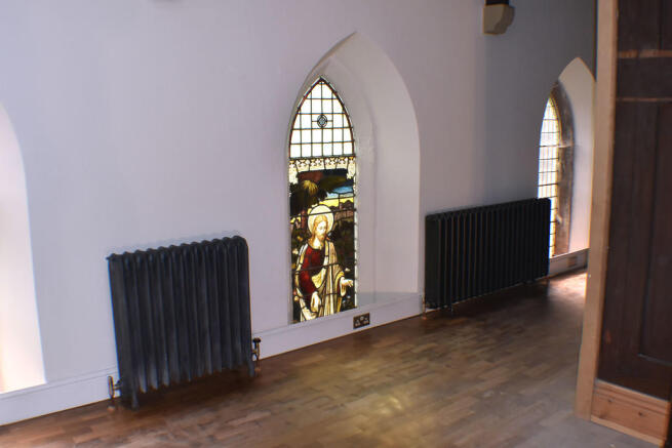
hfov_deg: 46.4
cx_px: 336
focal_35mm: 42
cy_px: 224
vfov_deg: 31.9
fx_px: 784
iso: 900
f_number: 10
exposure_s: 1/60
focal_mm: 28
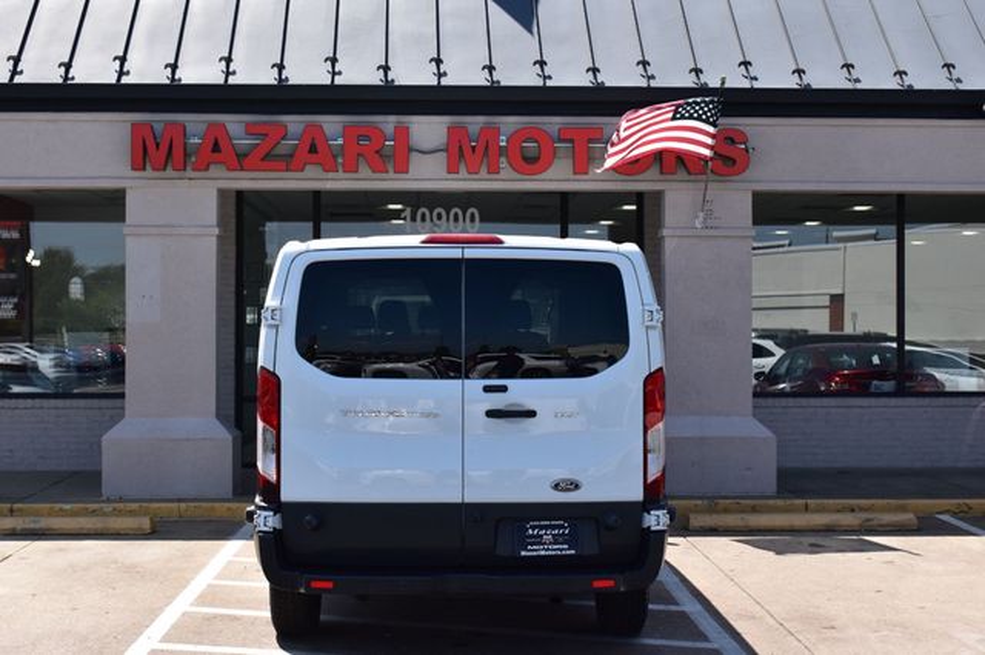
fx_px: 1436
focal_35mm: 52
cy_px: 328
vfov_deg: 25.7
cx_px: 492
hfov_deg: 37.9
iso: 400
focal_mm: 35
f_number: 11
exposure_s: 1/400
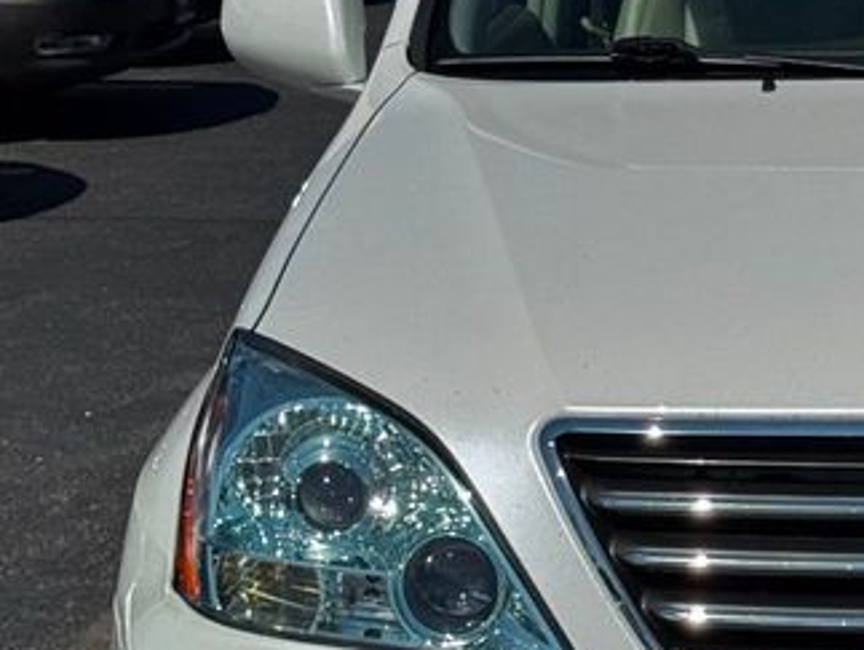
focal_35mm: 152
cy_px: 476
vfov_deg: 9.8
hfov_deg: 12.7
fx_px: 3798
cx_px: 1027
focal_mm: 6.76
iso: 80
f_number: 1.78
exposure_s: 1/15385
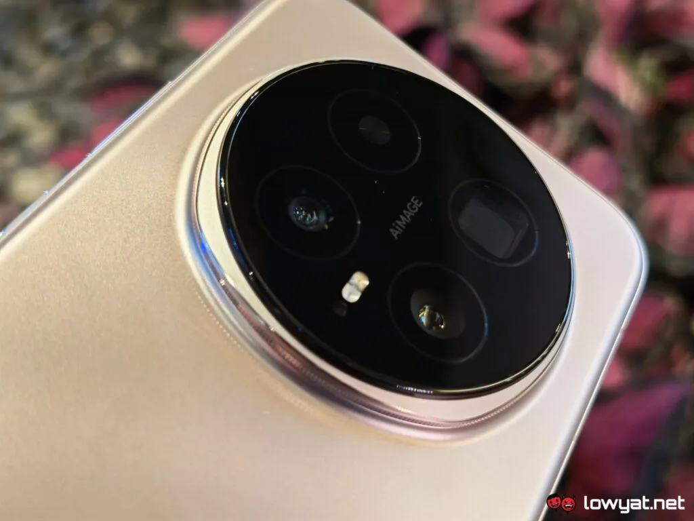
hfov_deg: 41.2
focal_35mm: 46
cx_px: 347
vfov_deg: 31.5
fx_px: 922
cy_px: 260
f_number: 1.6
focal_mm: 5.4
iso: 200
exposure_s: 1/50
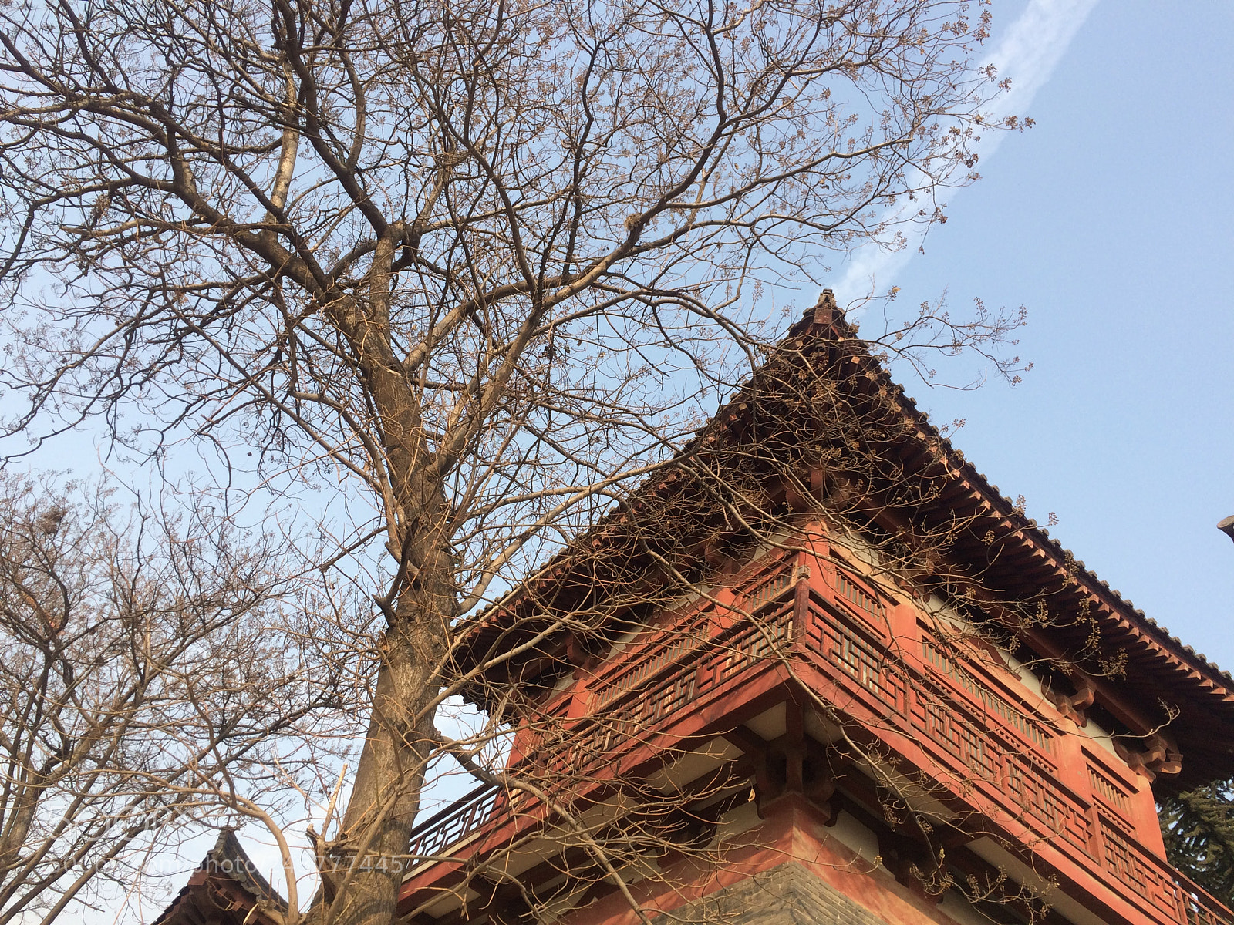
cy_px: 462
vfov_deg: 48.2
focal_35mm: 29
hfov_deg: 61.7
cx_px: 617
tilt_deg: +50.8
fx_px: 1034
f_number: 2.2
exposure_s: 1/892
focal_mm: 4.15
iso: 32
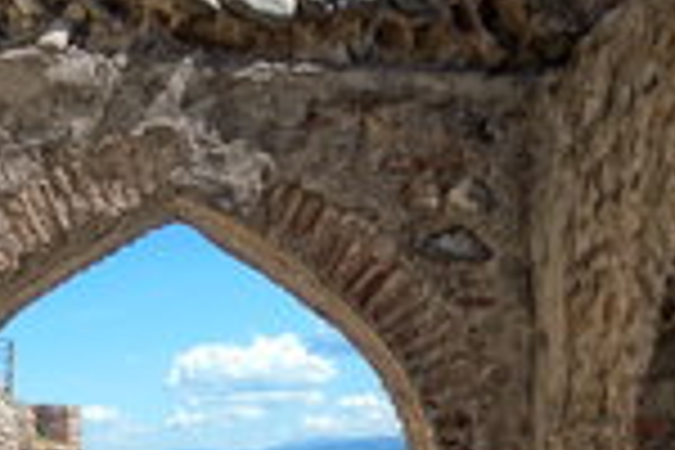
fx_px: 1200
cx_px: 198
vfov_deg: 20.2
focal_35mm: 64
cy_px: 502
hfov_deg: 31.0
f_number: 3.2
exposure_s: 1/2000
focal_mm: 8.8
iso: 100
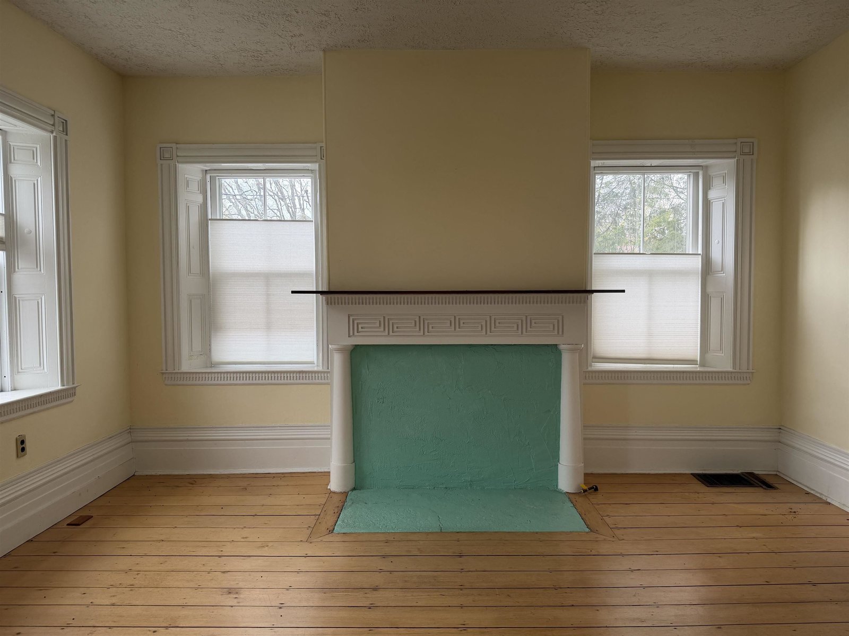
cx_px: 424
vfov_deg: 56.8
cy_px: 318
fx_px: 589
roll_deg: +0.4
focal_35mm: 24
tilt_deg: -2.6
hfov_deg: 71.6
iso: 80
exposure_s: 1/183
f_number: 1.78
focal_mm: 6.76
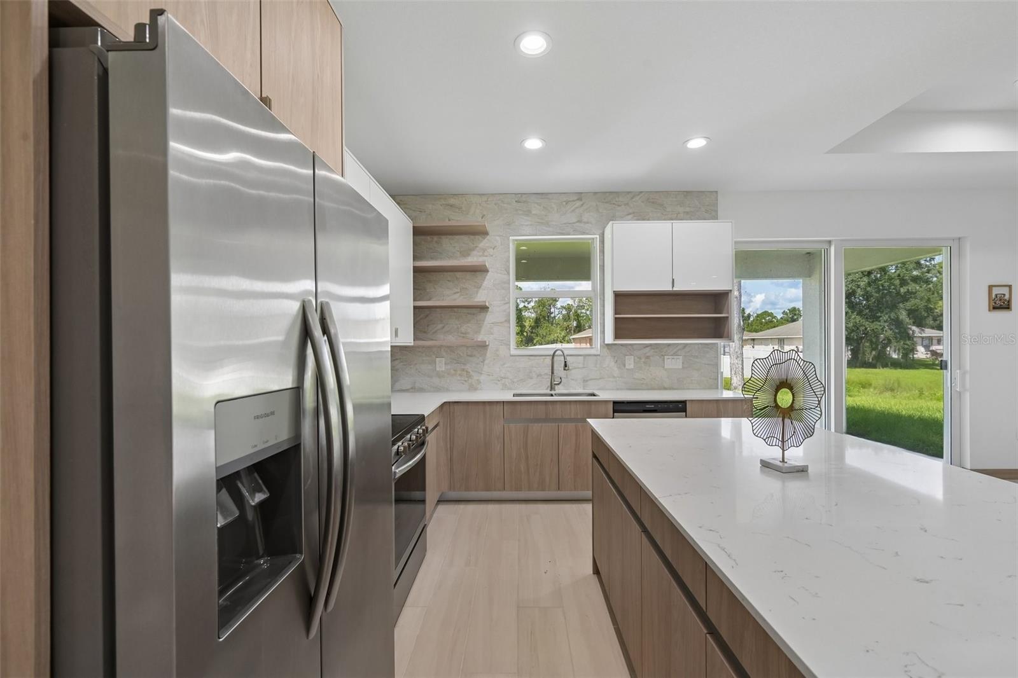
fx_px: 438
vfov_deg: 75.5
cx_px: 509
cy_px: 339
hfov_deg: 98.6
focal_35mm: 16
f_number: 8
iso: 400
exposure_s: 1/125
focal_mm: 15.5
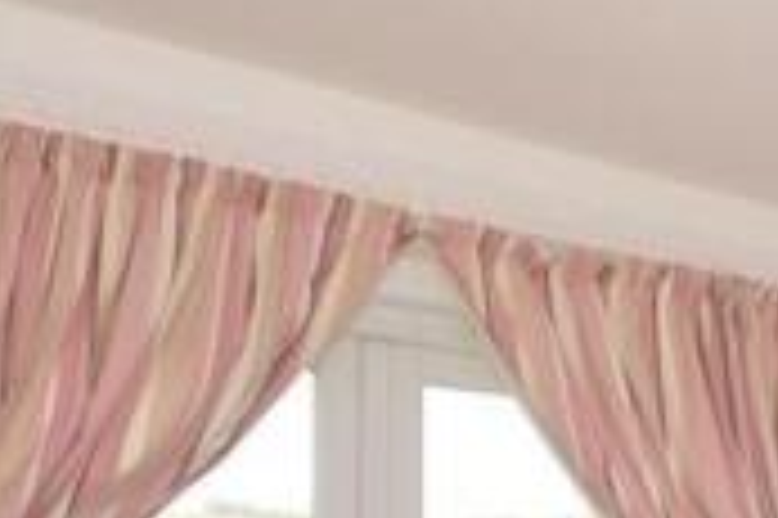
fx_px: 1231
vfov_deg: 21.8
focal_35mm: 57
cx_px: 1070
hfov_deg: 27.7
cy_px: 642
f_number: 6.3
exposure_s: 1/160
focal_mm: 10
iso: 400
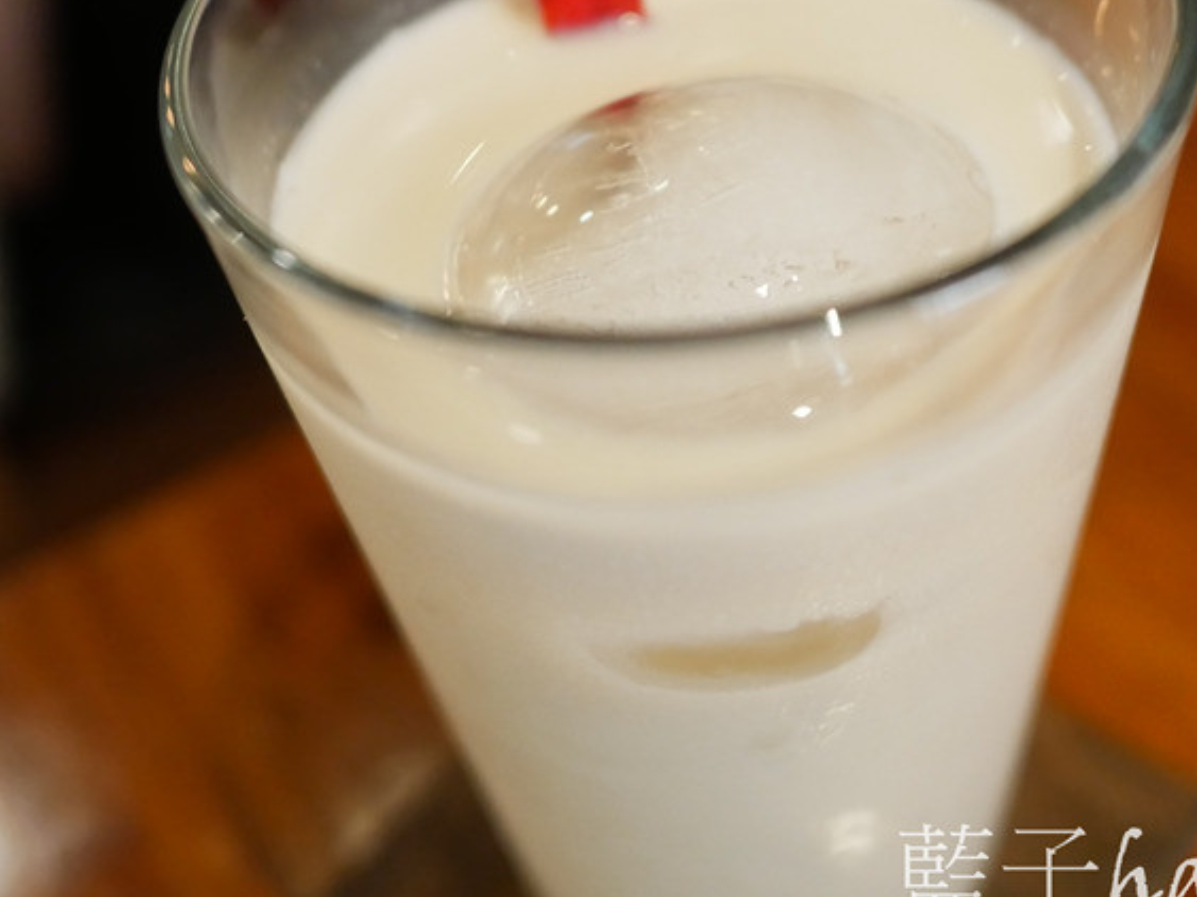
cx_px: 702
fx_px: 1659
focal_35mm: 48
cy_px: 280
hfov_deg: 39.5
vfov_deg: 30.0
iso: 2500
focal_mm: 15
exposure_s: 1/60
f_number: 1.7
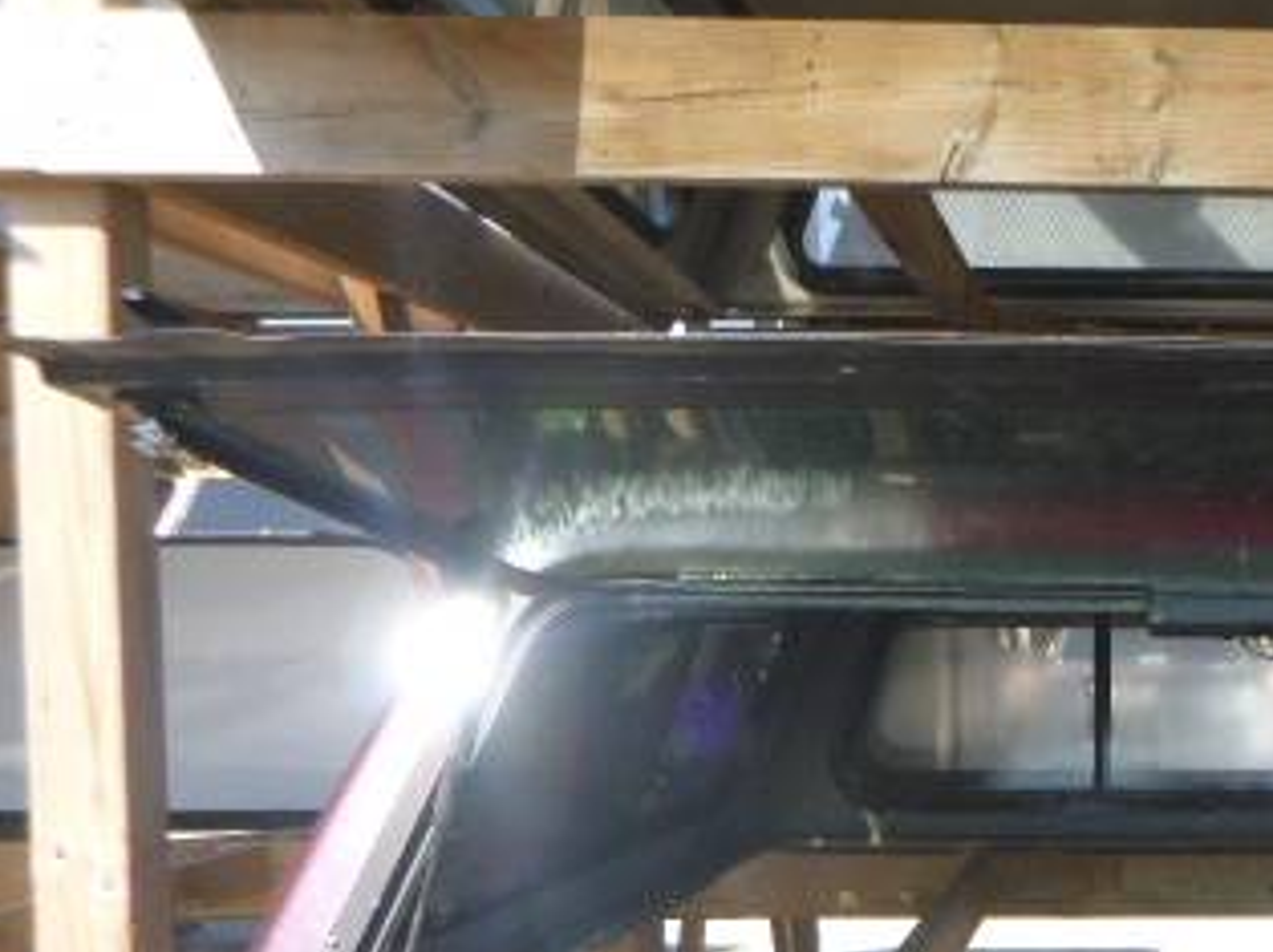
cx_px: 1257
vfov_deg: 27.8
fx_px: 1874
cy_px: 794
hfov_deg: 34.3
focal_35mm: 51
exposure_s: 1/160
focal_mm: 4.5
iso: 100
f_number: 3.9
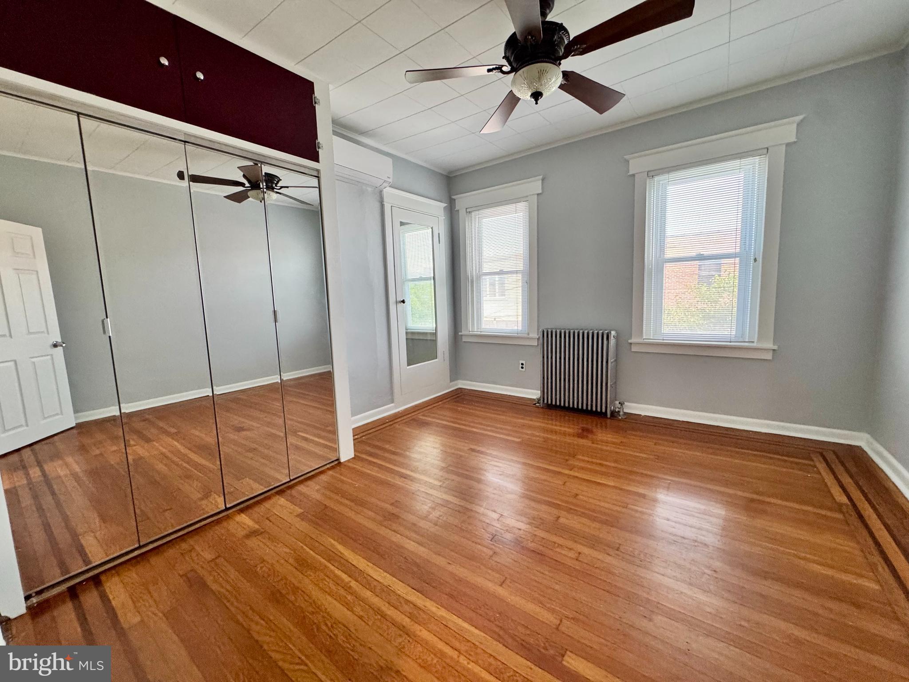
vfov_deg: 85.7
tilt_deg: -7.3
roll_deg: +1.5
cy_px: 341
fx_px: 368
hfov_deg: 102.1
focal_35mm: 14
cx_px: 454
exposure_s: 1/120
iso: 320
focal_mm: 2.22
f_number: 2.2
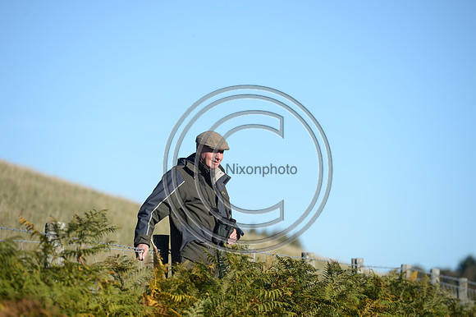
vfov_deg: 6.9
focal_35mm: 200
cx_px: 238
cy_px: 158
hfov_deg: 10.3
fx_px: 2643
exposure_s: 1/800
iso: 100
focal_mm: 200
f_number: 4.5
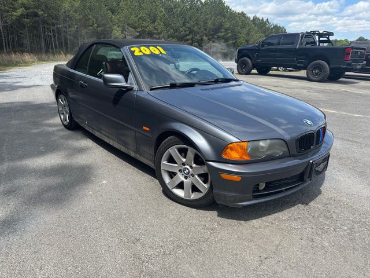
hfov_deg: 71.6
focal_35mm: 24
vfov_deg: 56.8
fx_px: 257
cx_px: 185
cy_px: 139
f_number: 1.78
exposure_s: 1/2105
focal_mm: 6.76
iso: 80
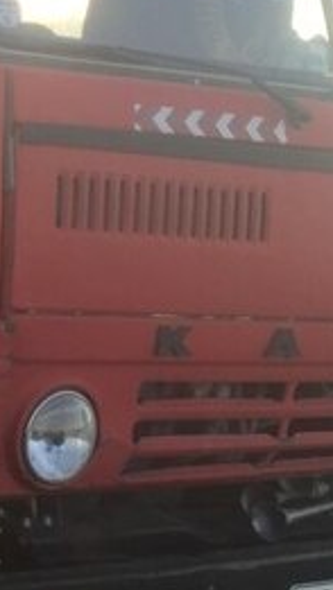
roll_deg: -5.2
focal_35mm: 80
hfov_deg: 13.3
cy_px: 281
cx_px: -308
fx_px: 1255
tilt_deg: -3.8
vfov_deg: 26.5
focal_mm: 4.15
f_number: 2.2
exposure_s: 1/177
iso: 32
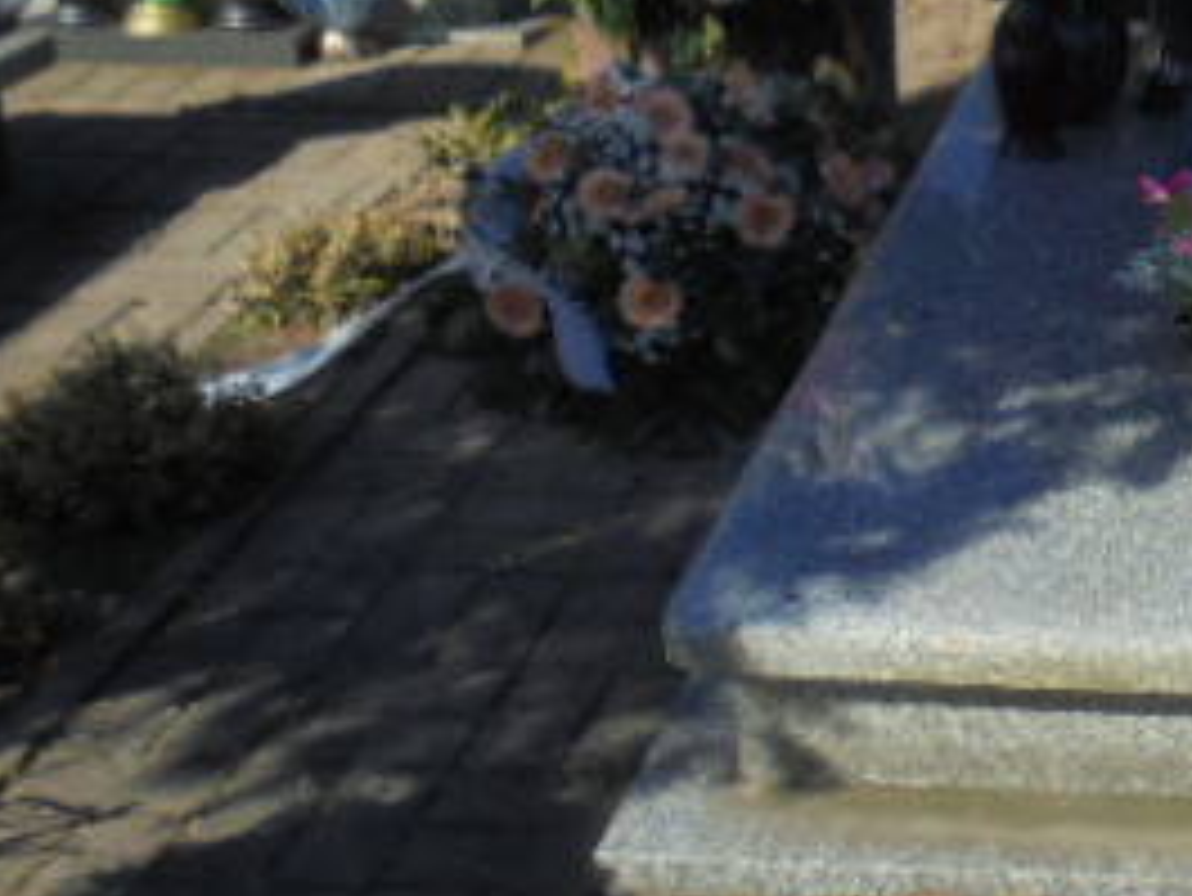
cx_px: 1426
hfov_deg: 25.1
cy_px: 302
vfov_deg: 21.0
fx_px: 2412
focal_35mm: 70
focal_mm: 5.3
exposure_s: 1/800
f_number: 3.7
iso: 100
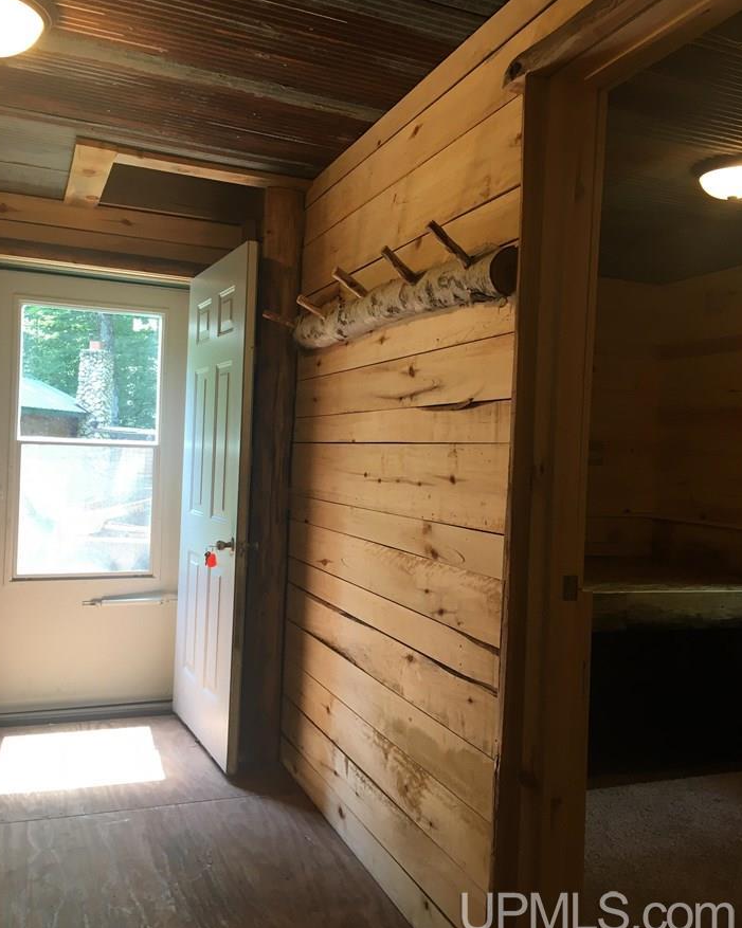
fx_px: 851
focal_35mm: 31
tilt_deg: +0.6
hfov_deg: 47.1
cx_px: 373
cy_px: 457
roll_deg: -2.6
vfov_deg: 57.2
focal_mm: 4.15
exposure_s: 1/30
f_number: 2.2
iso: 25
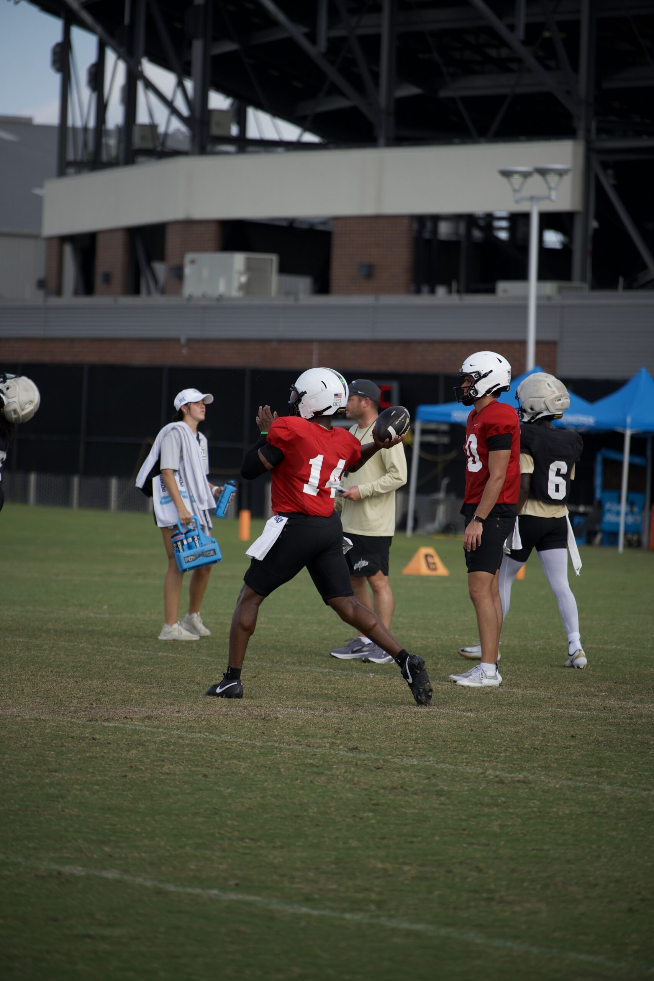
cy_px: 490
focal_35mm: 200
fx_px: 5449
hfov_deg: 6.9
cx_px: 327
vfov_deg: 10.3
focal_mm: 200
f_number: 4
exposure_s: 1/2000
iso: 320
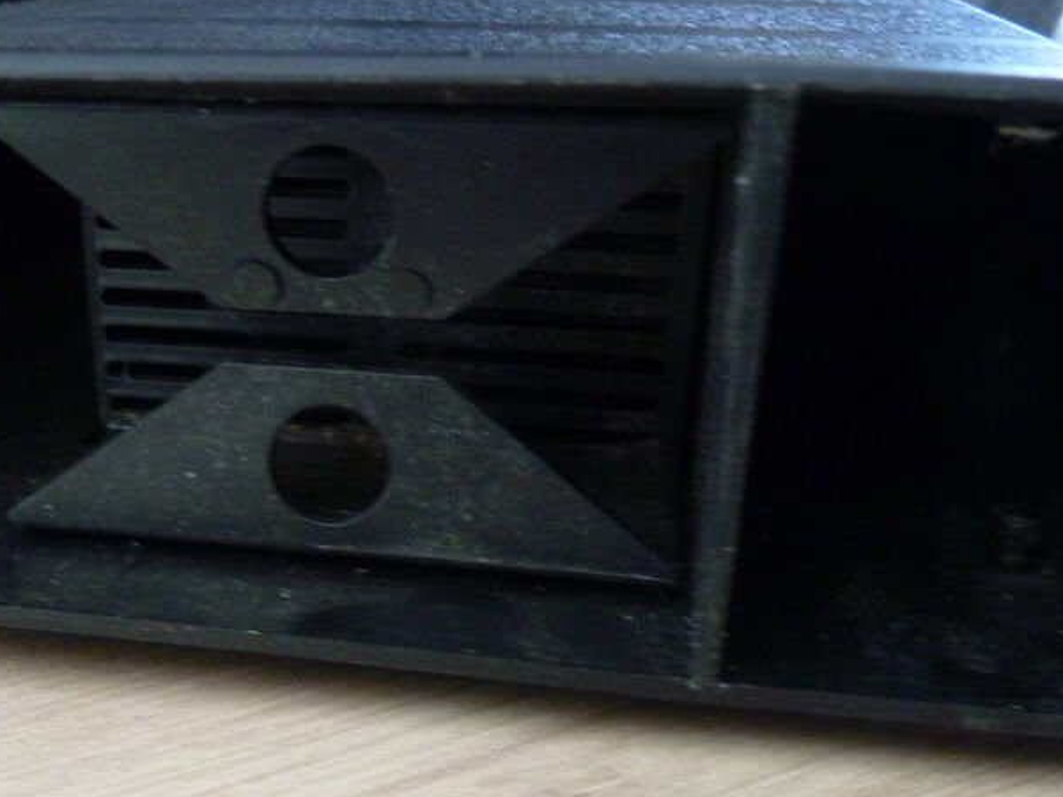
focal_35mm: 45
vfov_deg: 31.3
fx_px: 1382
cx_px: 326
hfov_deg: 41.3
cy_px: 643
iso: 400
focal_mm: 4.8
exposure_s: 1/15
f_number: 2.8
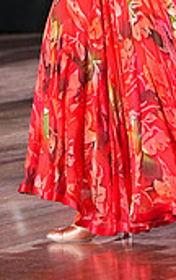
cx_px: -22
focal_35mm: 408
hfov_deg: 3.2
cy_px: -125
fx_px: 3121
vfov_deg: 5.1
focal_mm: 119
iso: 8000
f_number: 5
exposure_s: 1/400
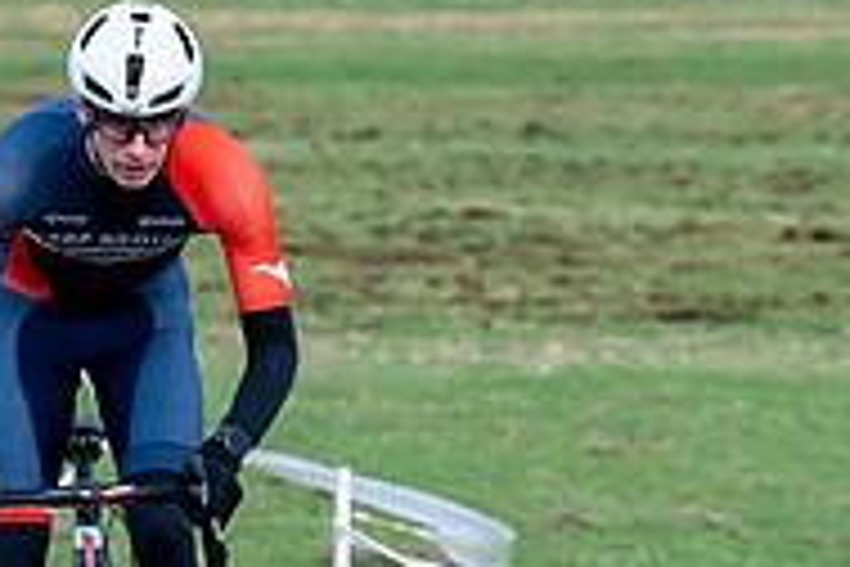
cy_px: 295
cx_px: 88
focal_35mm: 413
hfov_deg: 5.0
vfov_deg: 3.3
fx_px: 9751
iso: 2000
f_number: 4
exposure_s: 1/1000
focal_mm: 84
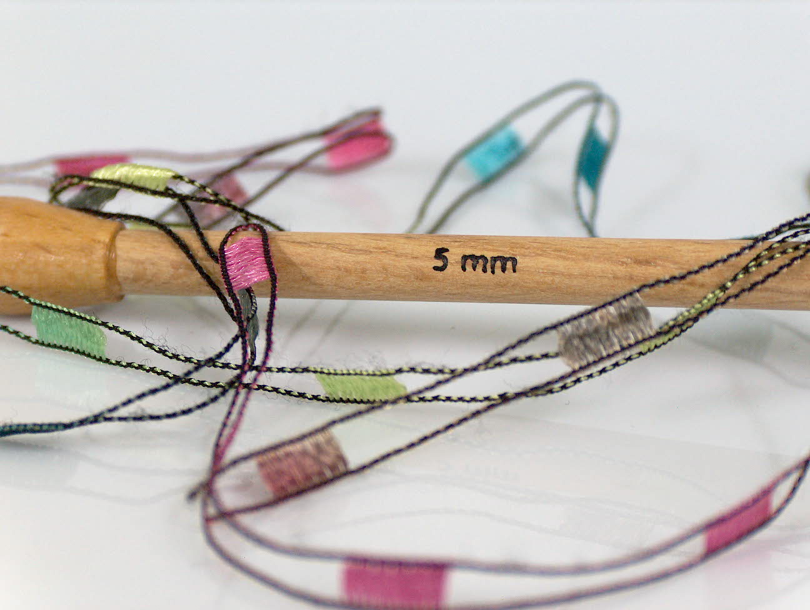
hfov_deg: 16.9
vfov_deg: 12.8
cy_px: 305
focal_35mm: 116
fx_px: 2718
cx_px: 405
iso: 200
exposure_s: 1/14.7
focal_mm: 23.76
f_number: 3
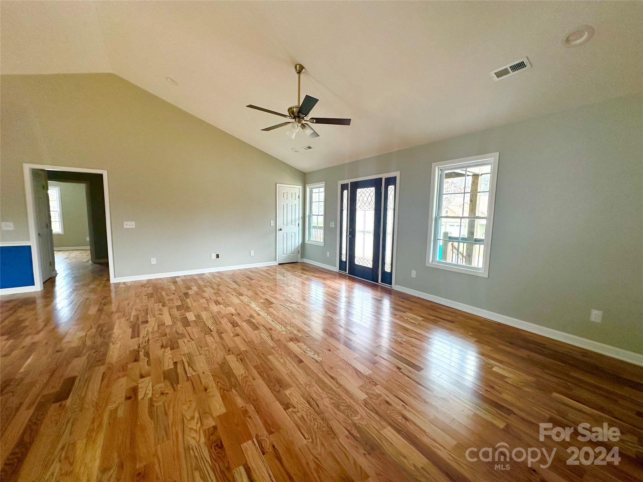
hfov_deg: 102.1
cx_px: 322
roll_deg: -0.7
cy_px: 241
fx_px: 260
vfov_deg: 85.7
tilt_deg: -6.2
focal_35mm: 14
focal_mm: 2.22
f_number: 2.2
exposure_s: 1/99
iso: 125
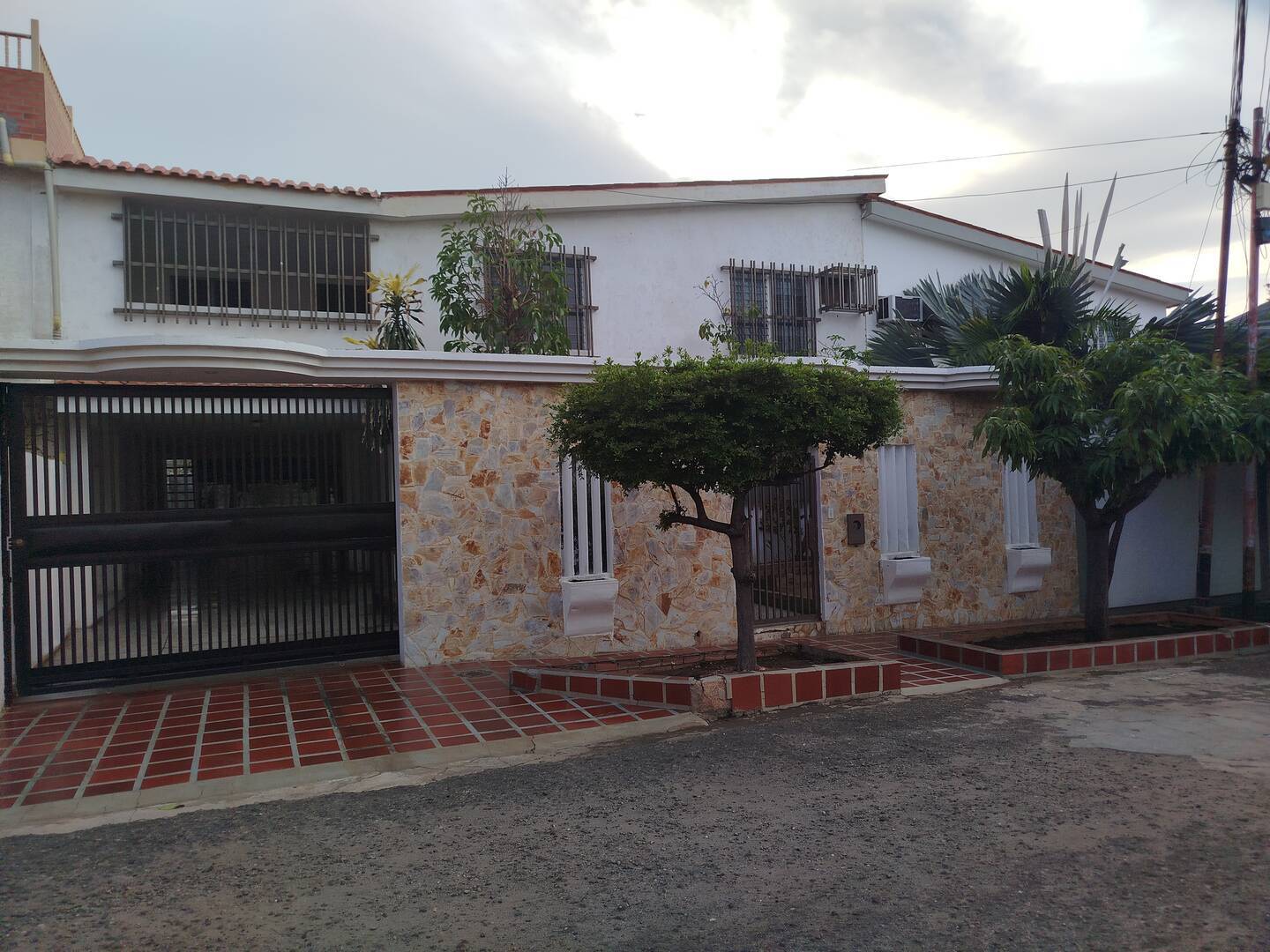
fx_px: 881
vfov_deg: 56.8
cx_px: 635
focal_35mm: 24
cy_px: 476
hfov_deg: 71.6
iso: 50
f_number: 1.7
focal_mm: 5.31
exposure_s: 1/395
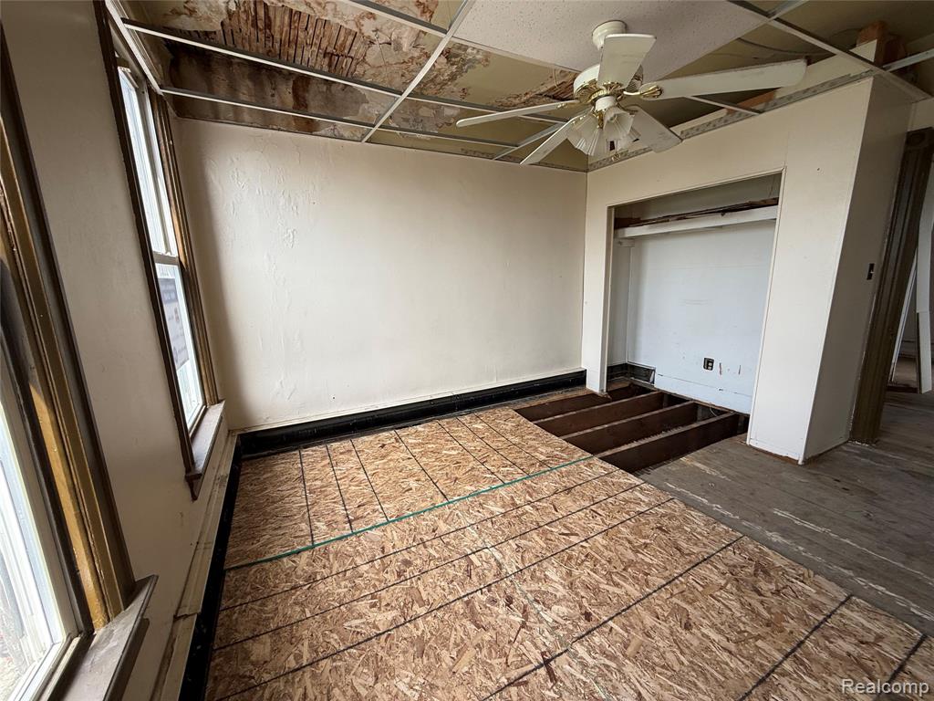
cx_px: 467
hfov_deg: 102.1
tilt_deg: -11.3
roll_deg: +0.9
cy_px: 350
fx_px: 378
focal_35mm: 14
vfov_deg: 85.7
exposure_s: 1/113
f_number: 2.2
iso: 50
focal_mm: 2.22
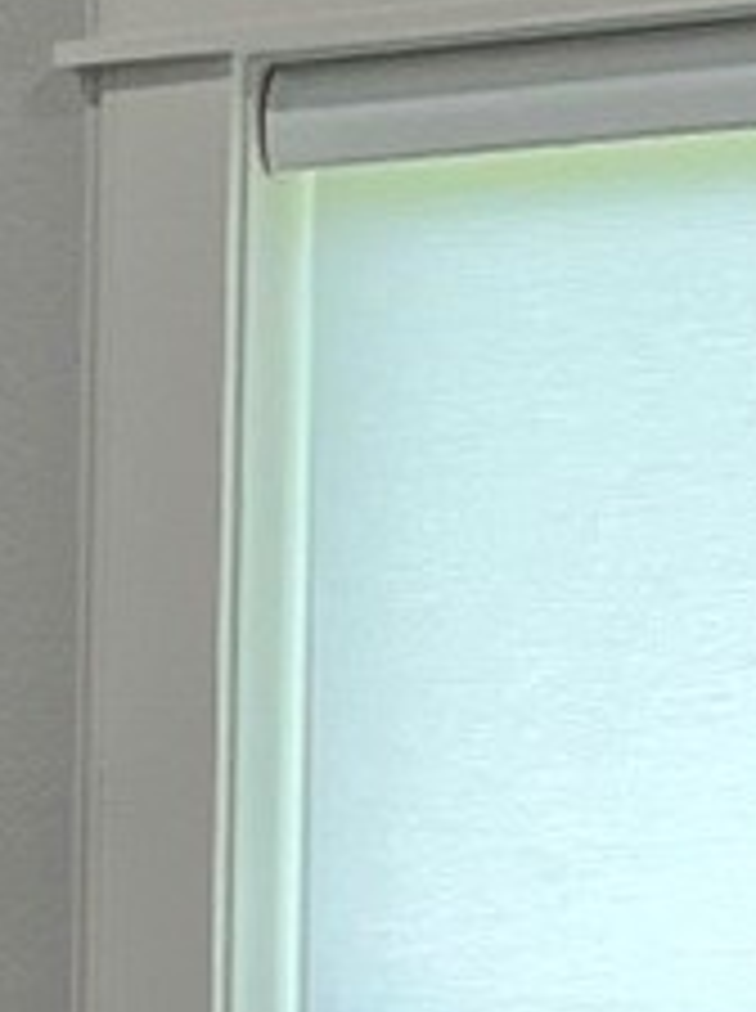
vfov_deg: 8.2
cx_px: -1991
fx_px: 6921
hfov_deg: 5.6
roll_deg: +0.9
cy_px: 1514
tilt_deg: -5.3
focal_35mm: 237
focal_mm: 5.7
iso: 64
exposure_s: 1/60
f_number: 1.5
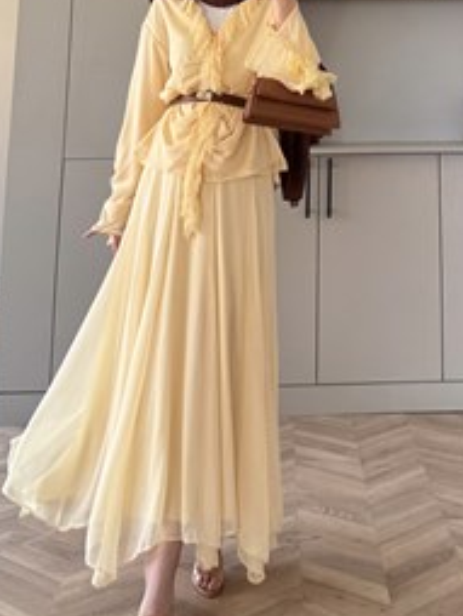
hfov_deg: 36.8
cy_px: 193
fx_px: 694
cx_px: 194
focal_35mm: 39
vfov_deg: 46.9
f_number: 1.78
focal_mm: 6.76
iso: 80
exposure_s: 1/121
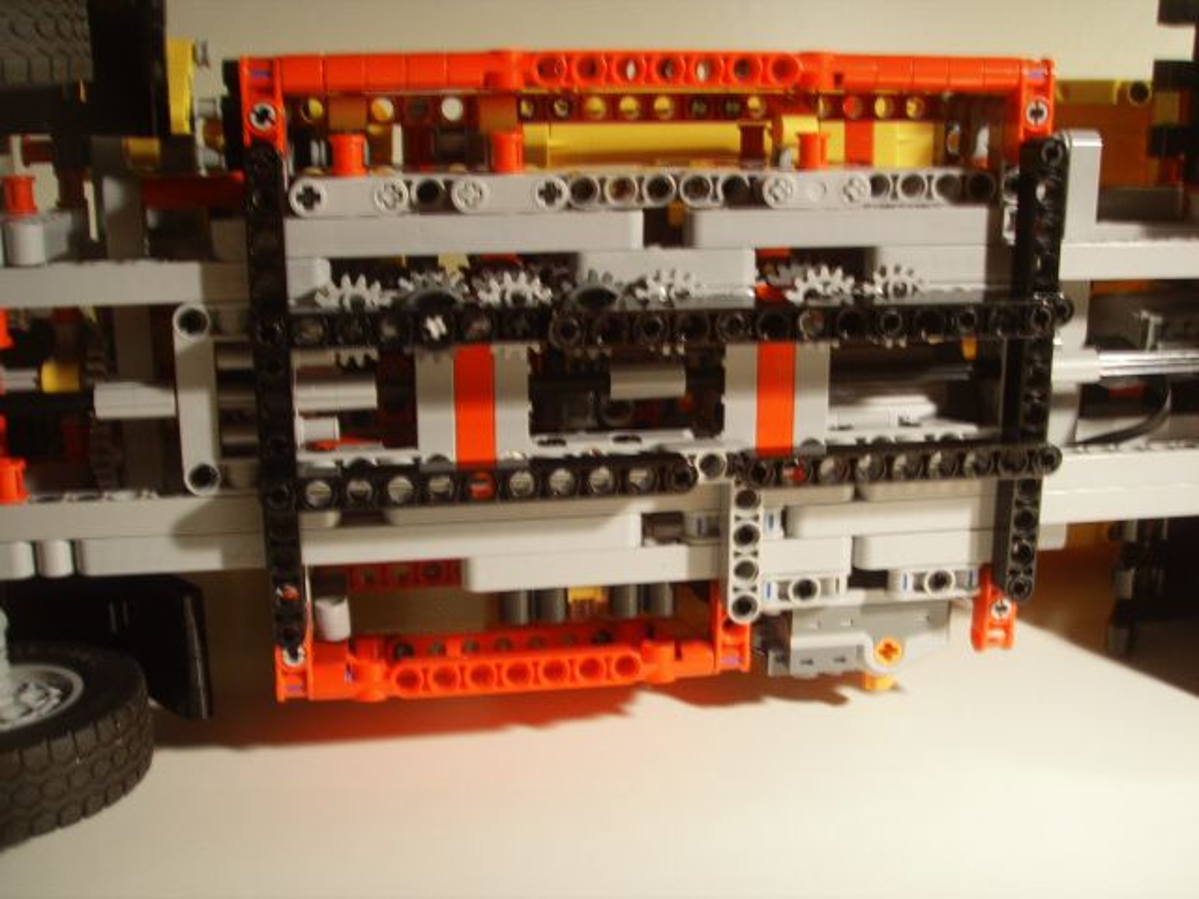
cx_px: 600
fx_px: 1351
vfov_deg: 36.8
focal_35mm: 39
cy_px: 450
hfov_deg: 47.9
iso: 63
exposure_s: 1/3
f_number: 3.5
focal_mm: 6.6
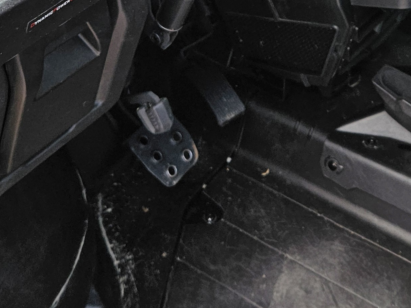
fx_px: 890
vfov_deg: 17.6
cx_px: 276
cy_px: -151
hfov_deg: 25.8
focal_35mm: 75
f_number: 1.8
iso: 40
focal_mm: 5.4
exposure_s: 1/120
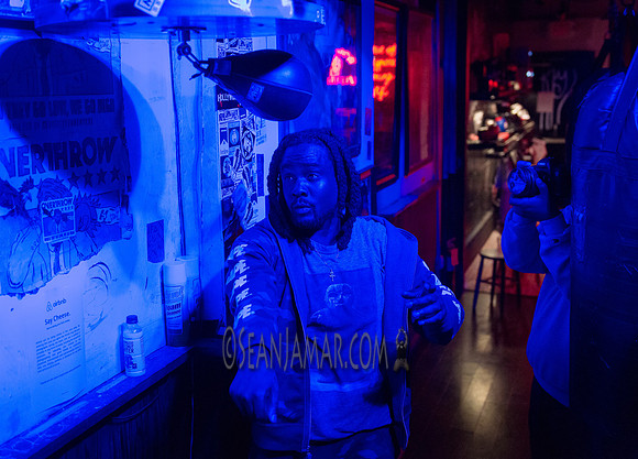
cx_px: 316
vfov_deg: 33.2
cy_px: 222
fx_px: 770
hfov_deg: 45.0
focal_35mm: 42
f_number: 3.2
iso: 5000
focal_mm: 38
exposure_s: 1/500
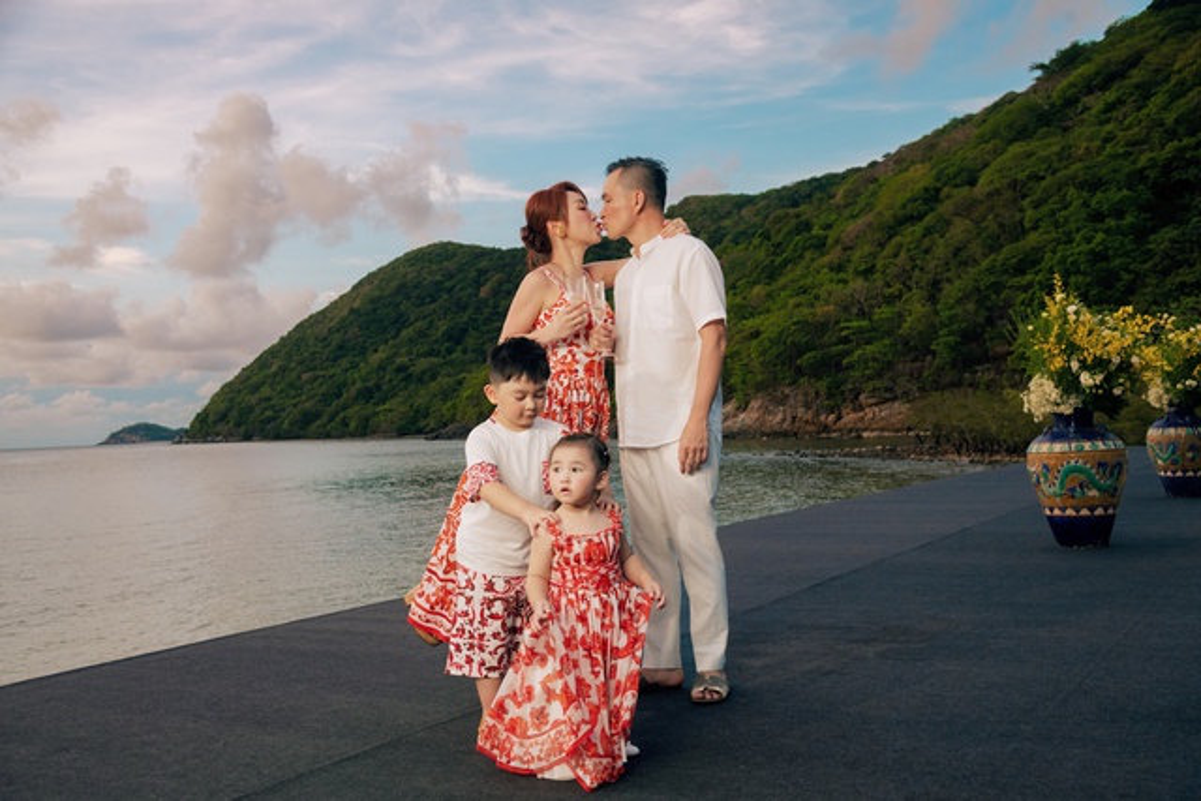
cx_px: 600
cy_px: 400
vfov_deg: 38.9
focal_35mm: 34
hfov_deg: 55.8
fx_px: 1134
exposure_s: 1/250
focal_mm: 34
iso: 400
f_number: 5.6
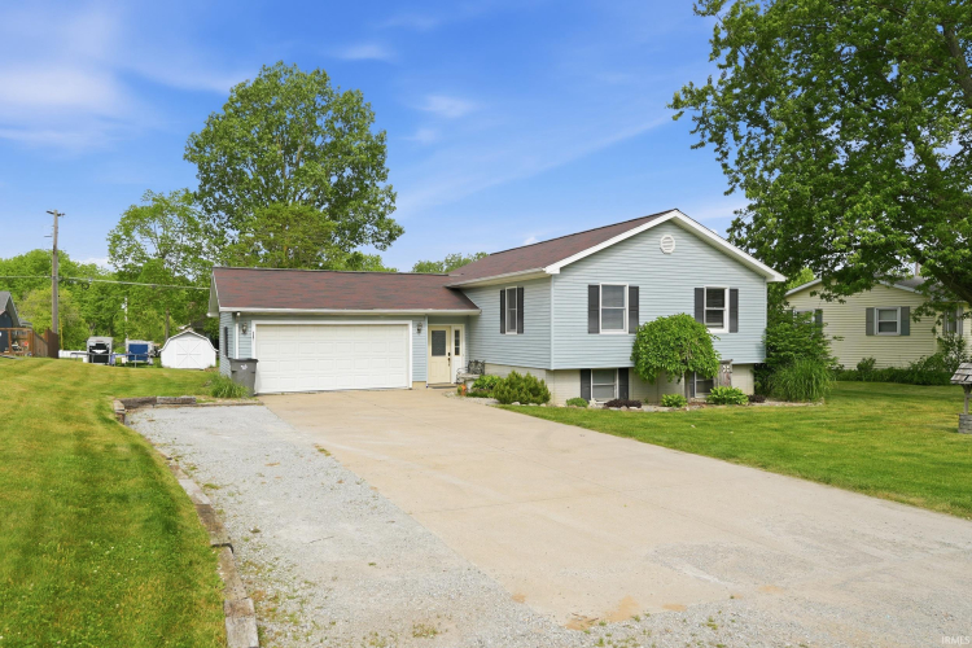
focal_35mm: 26
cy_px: 324
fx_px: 702
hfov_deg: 69.4
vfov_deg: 49.6
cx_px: 486
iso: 100
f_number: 5
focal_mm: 17.5
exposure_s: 1/640
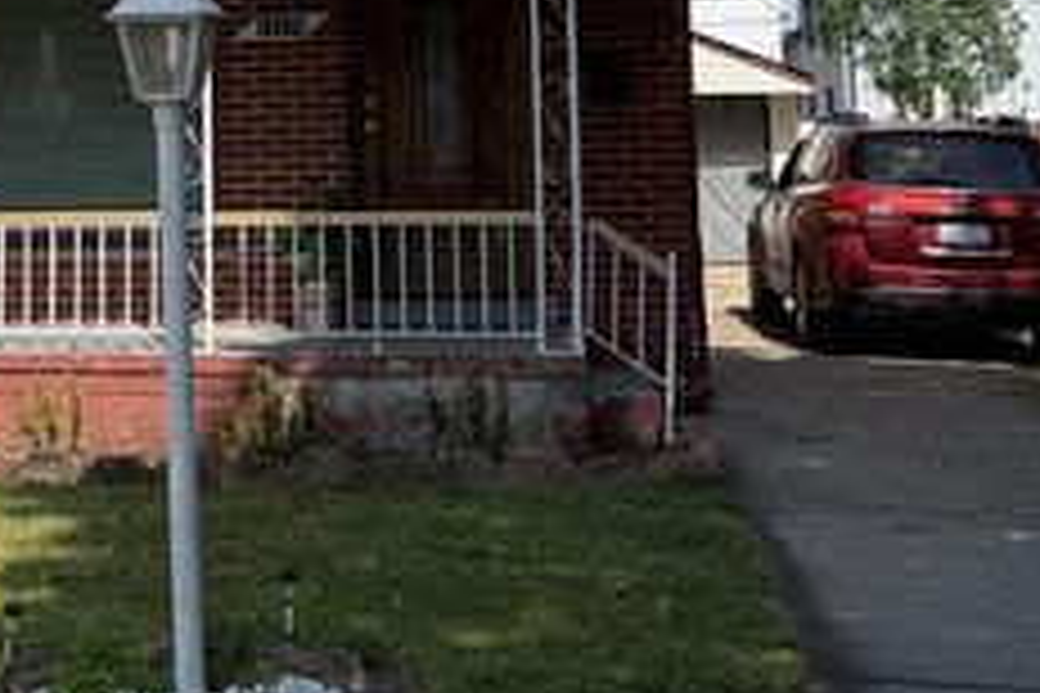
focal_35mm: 72
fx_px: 2080
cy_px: -83
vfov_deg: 18.2
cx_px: 194
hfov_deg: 27.5
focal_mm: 6.76
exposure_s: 1/4167
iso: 80
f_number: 1.78
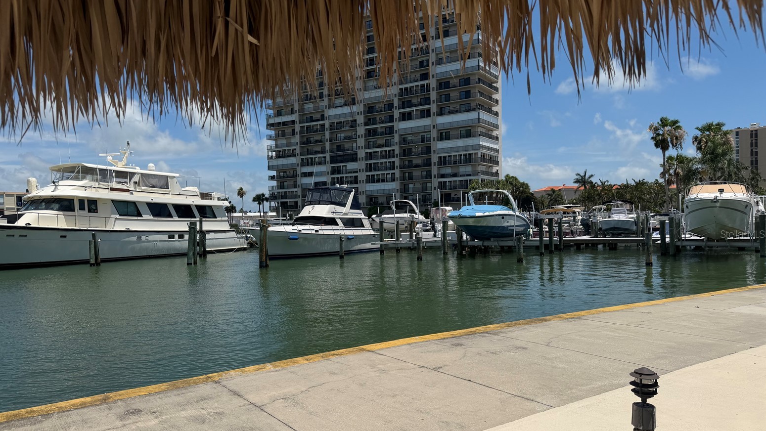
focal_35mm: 27
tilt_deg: -1.7
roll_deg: +1.7
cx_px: 371
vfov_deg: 42.9
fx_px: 549
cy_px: 234
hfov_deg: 69.8
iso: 80
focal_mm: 6.76
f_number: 1.78
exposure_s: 1/9091
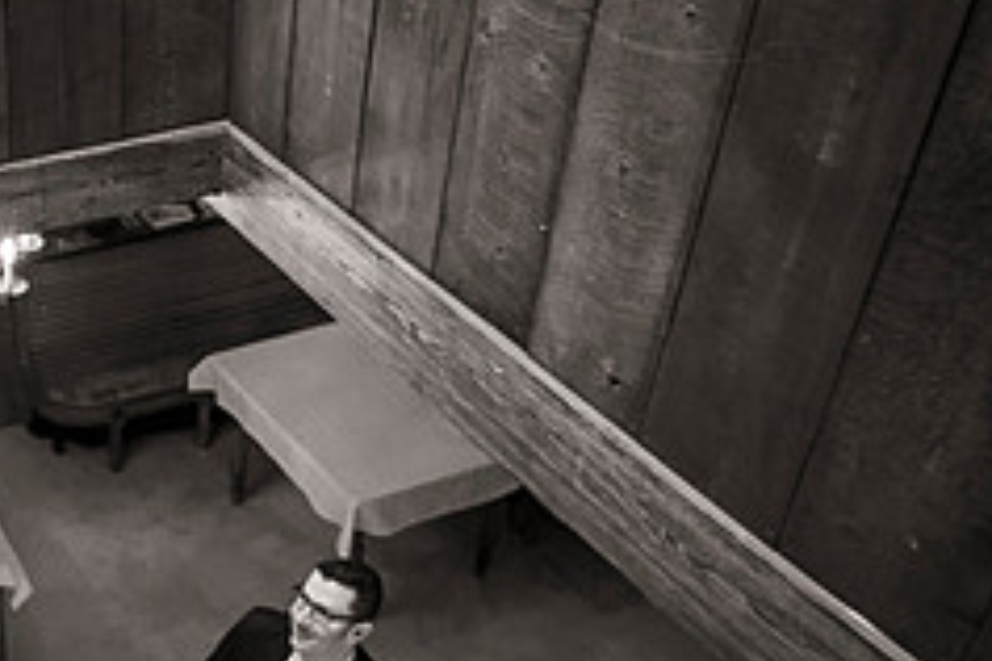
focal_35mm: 49
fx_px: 1350
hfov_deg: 34.5
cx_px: -113
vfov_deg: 27.5
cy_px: 310
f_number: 2.8
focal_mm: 20
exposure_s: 1/80
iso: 1000
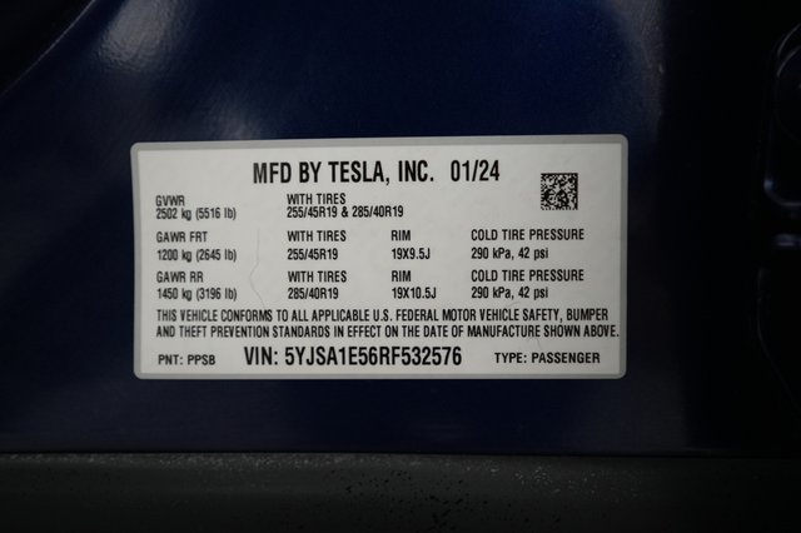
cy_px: 266
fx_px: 623
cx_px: 400
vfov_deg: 46.4
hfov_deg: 65.5
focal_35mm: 28
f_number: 2.8
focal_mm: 28
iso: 3200
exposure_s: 1/160
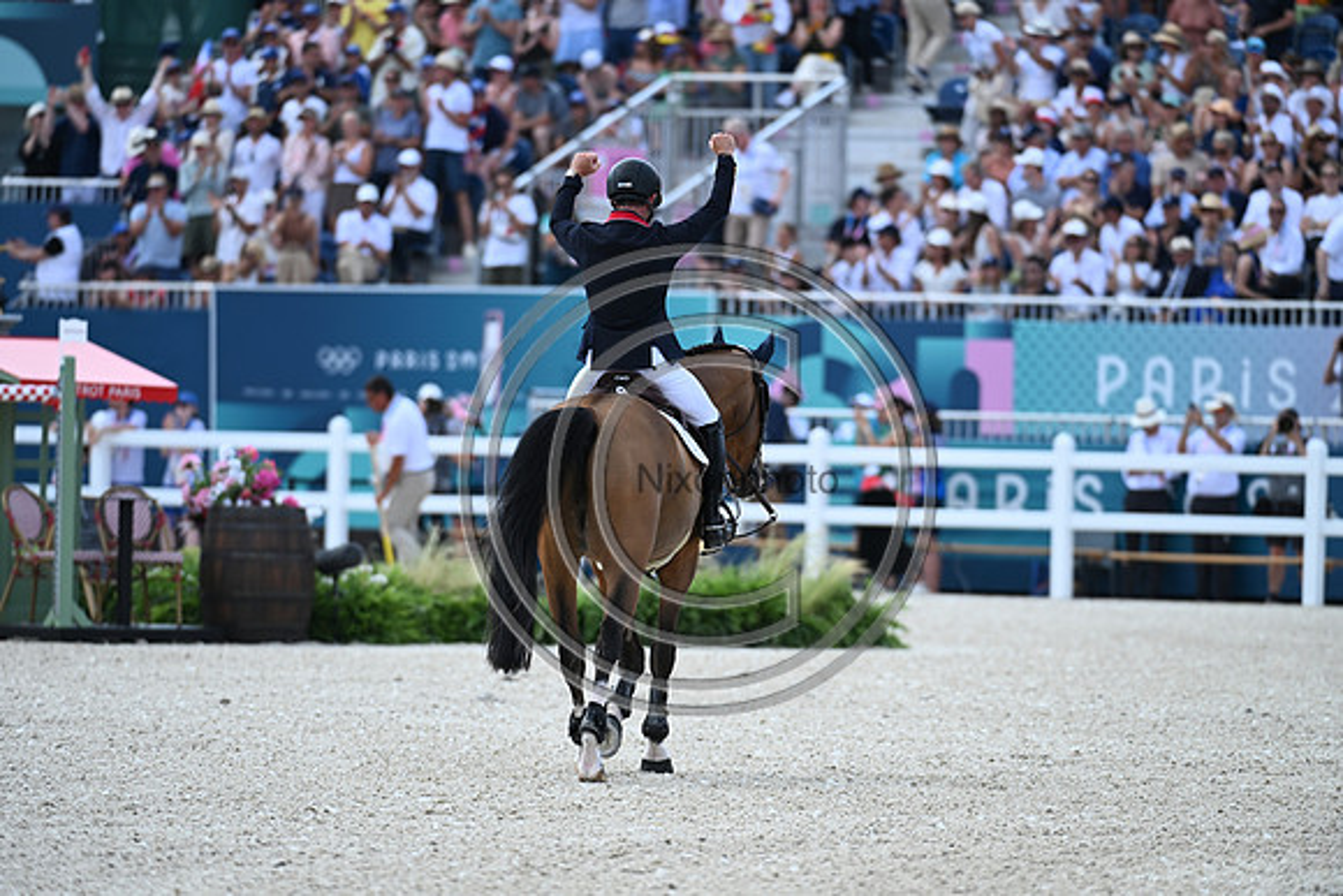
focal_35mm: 350
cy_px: 448
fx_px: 13059
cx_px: 672
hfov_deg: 5.9
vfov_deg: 3.9
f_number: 5
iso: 400
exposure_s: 1/1250
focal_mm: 350
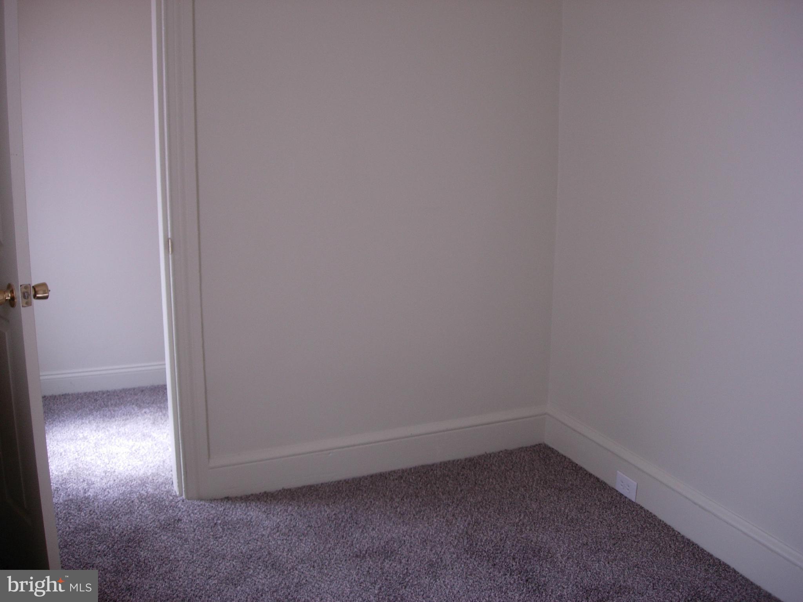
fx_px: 881
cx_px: 402
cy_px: 301
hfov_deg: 49.0
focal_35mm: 38
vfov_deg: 37.7
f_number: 2.8
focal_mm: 7.8
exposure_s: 1/69.7
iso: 64
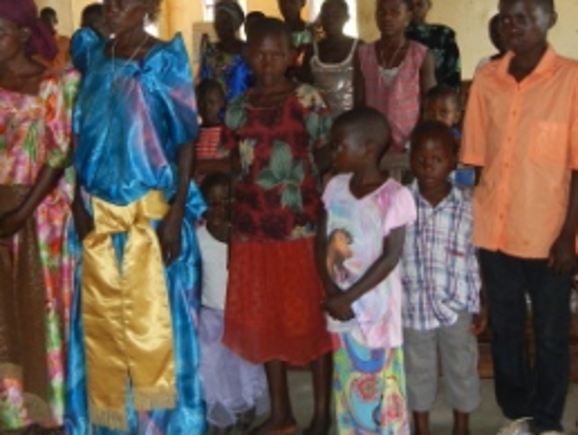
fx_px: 869
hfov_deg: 36.8
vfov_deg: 27.6
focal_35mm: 52
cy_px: 99
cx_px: 264
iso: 271
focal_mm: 5.4
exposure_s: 1/30
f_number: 3.5
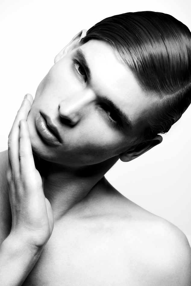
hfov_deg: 6.9
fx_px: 1590
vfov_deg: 10.3
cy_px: 143
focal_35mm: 200
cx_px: 96
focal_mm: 200
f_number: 11
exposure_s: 1/200
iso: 100
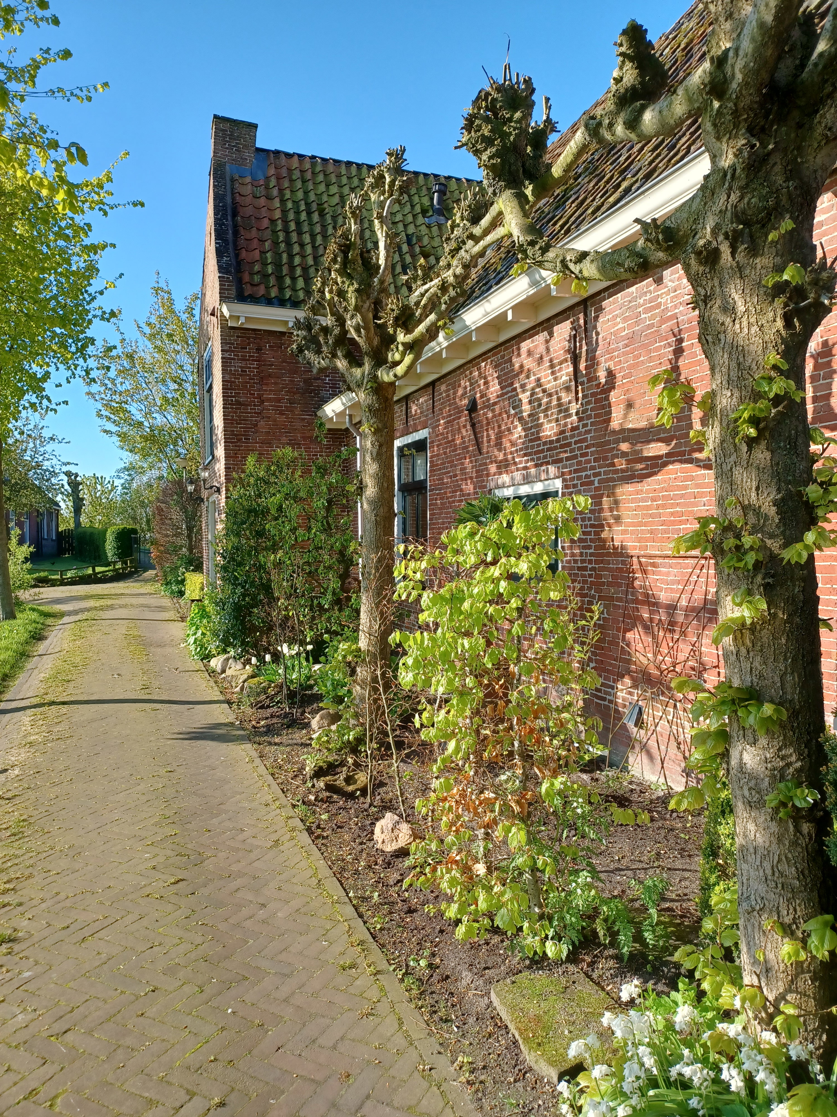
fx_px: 806
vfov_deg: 69.4
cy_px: 558
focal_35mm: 25
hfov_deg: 54.9
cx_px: 418
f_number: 1.8
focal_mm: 4.6
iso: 32
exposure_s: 1/212
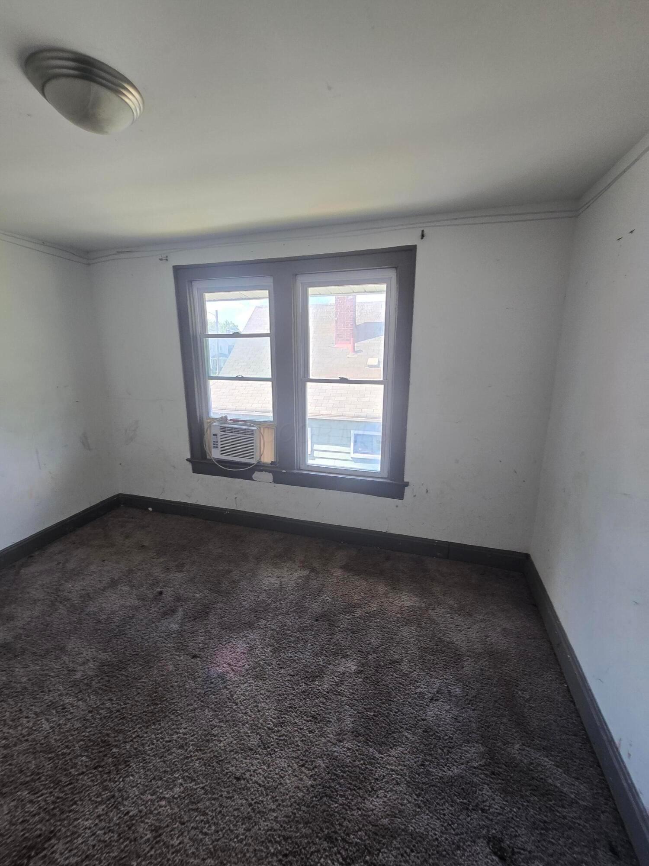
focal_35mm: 13
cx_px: 324
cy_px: 433
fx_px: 325
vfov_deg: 106.2
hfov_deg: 89.9
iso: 64
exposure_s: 1/60
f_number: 2.2
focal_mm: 2.2
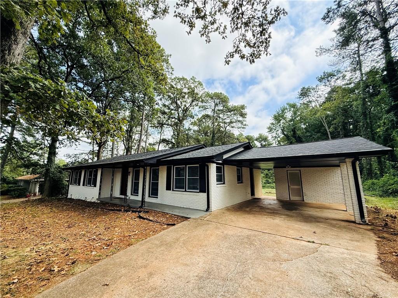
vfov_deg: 85.7
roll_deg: +0.0
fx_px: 161
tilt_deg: +10.4
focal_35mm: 14
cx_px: 199
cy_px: 149
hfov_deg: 102.1
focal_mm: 2.22
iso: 64
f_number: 2.2
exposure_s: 1/914
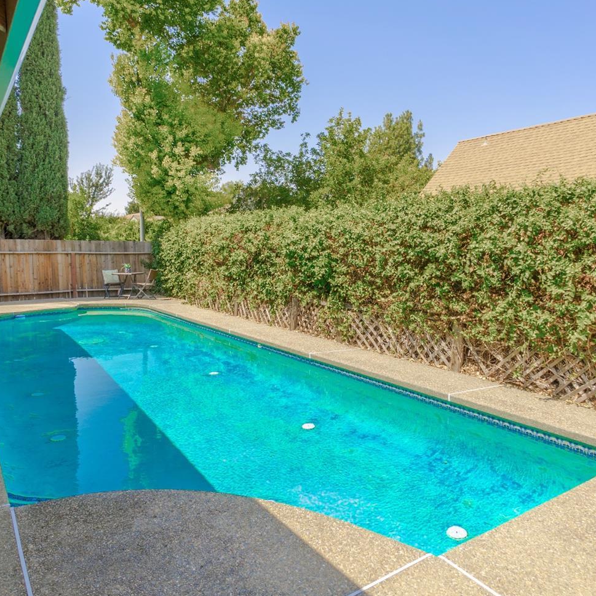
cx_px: 308
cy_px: 295
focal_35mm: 25
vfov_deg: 62.9
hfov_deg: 62.9
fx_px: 487
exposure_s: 1/60
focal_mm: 13
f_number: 9
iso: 100
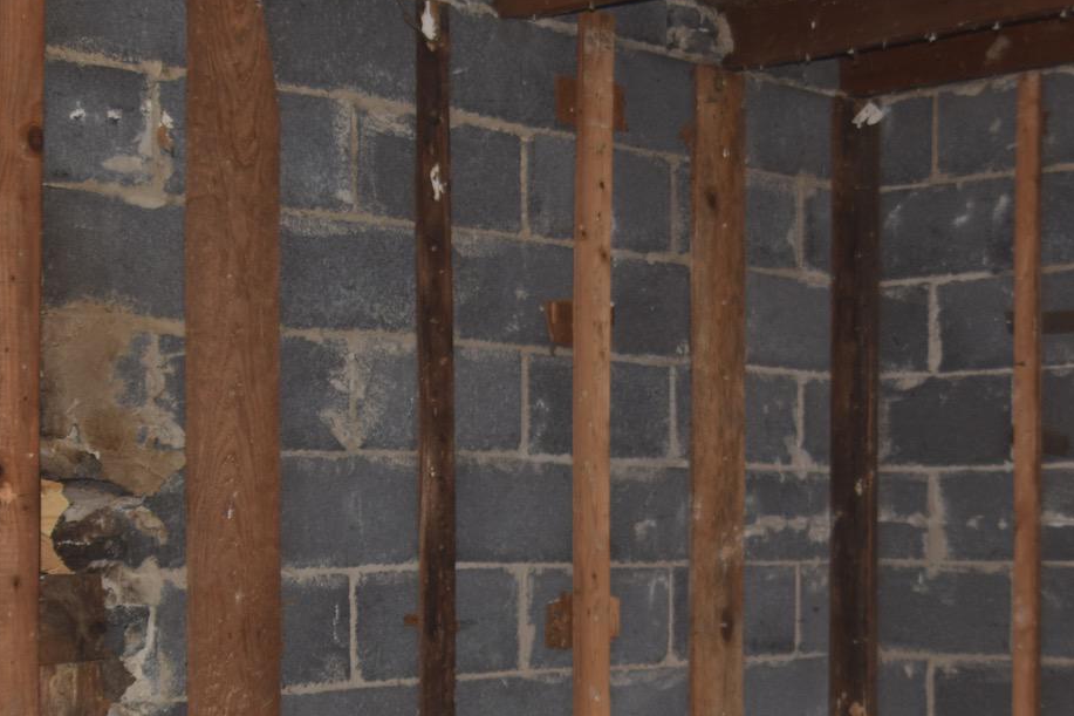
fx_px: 1998
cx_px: 723
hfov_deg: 29.9
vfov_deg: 20.1
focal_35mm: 67
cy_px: 561
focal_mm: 20
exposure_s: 1/60
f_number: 4.2
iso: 100
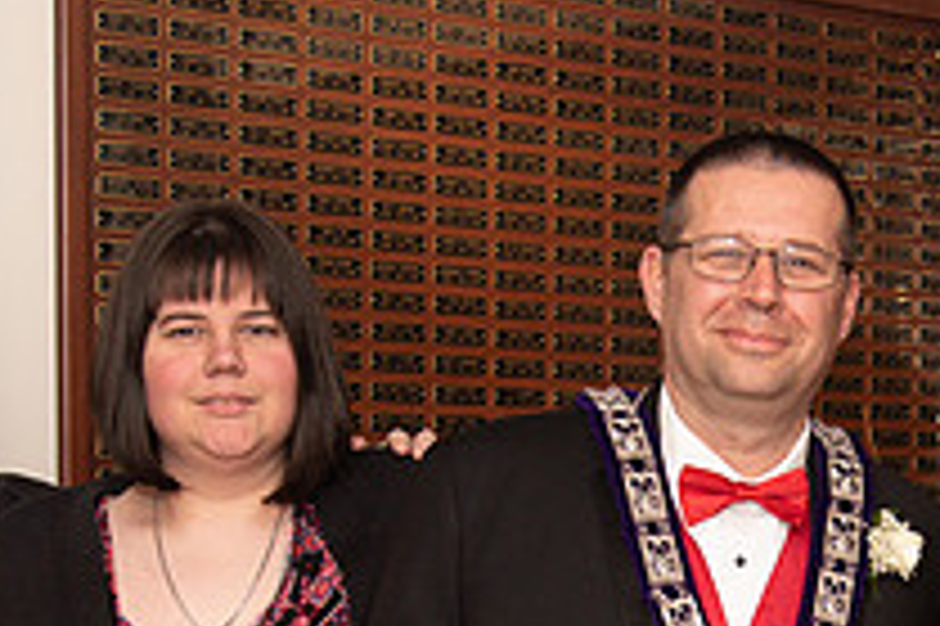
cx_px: 805
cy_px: 709
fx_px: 2974
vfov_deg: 11.8
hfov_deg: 17.7
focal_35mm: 114
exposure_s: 1/200
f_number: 4
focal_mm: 38
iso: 800
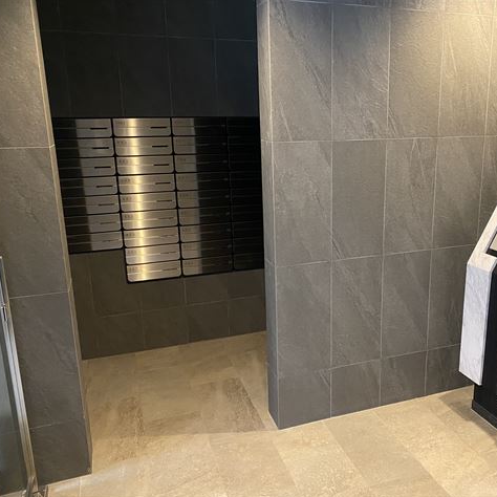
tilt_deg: -15.9
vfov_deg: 52.5
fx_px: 504
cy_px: 251
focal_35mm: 31
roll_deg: -0.3
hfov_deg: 52.0
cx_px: 311
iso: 500
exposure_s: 1/33
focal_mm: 4.25
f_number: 1.8
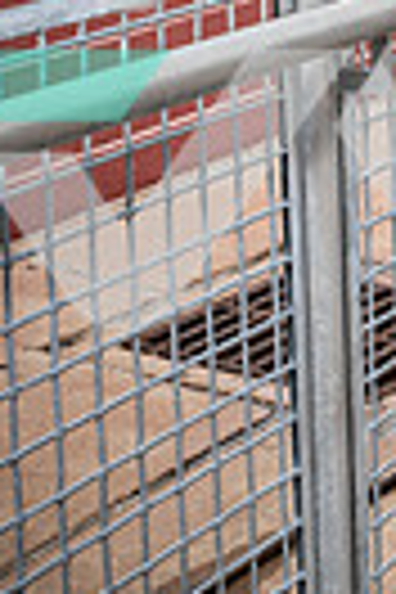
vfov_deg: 15.2
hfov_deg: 10.2
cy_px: -126
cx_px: 572
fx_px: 2145
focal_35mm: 130
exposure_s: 1/400
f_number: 7.1
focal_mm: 38
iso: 160
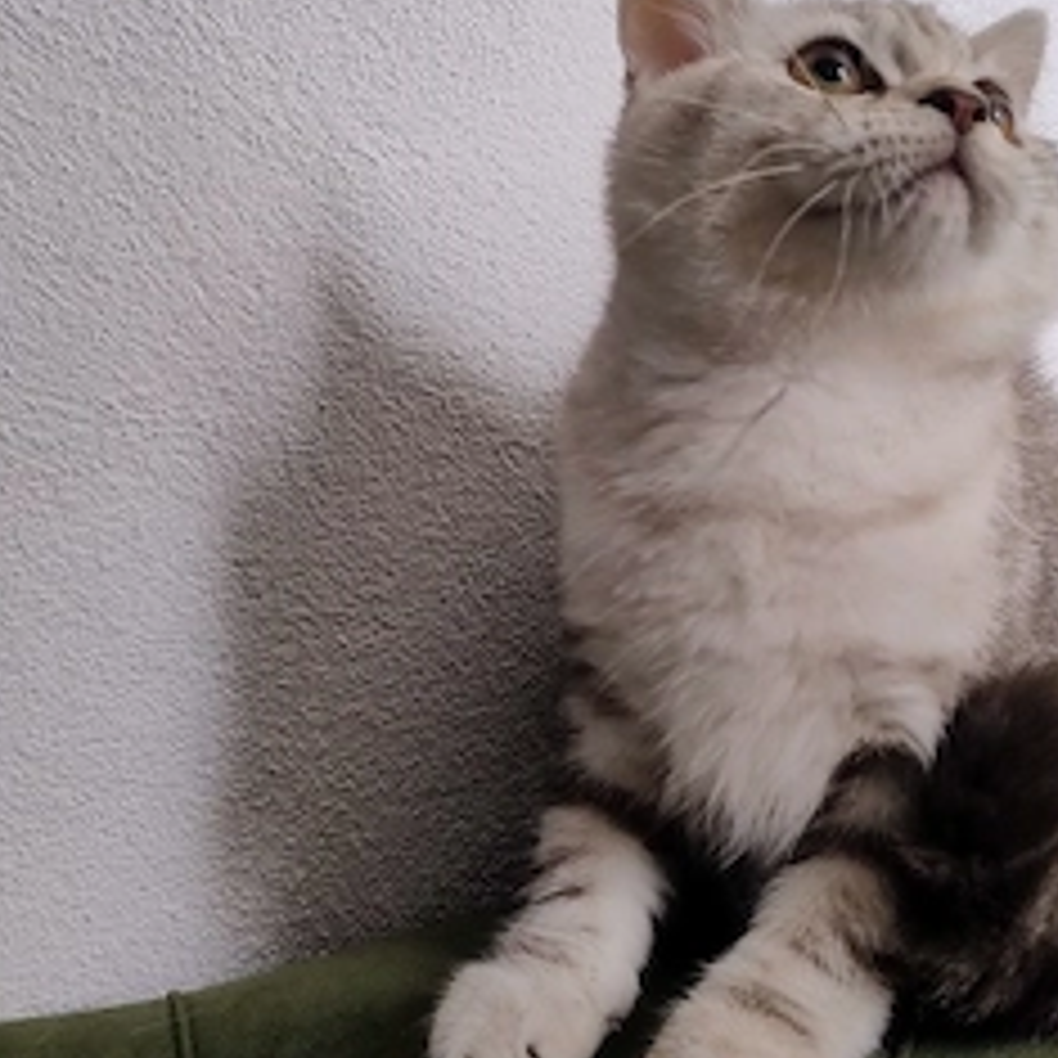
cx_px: 608
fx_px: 1245
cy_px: 504
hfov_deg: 45.9
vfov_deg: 46.0
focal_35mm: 36
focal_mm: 5.56
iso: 475
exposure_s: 1/50
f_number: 1.8
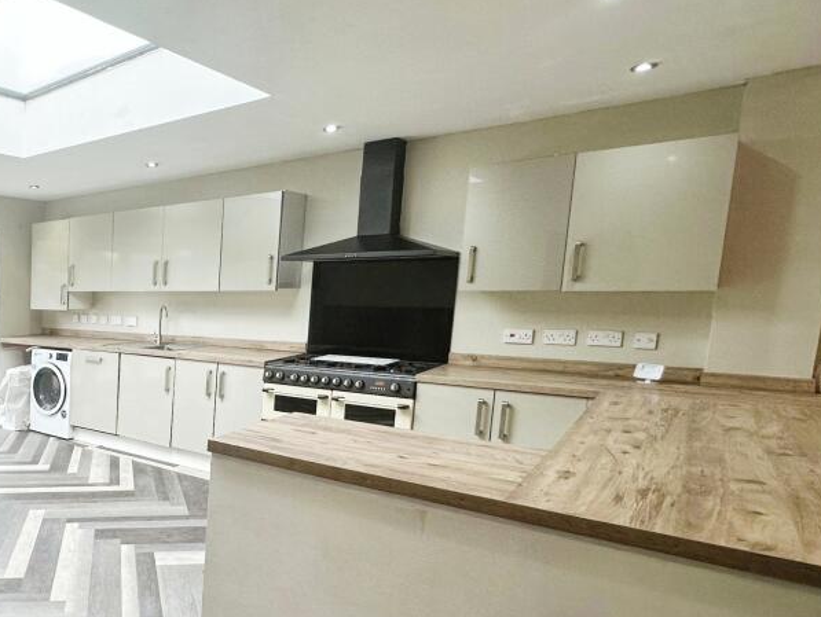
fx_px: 570
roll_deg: +0.3
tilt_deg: -11.5
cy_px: 454
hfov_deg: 64.8
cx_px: 158
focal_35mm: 24
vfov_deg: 54.5
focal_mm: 2.22
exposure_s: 1/100
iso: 100
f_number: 2.2
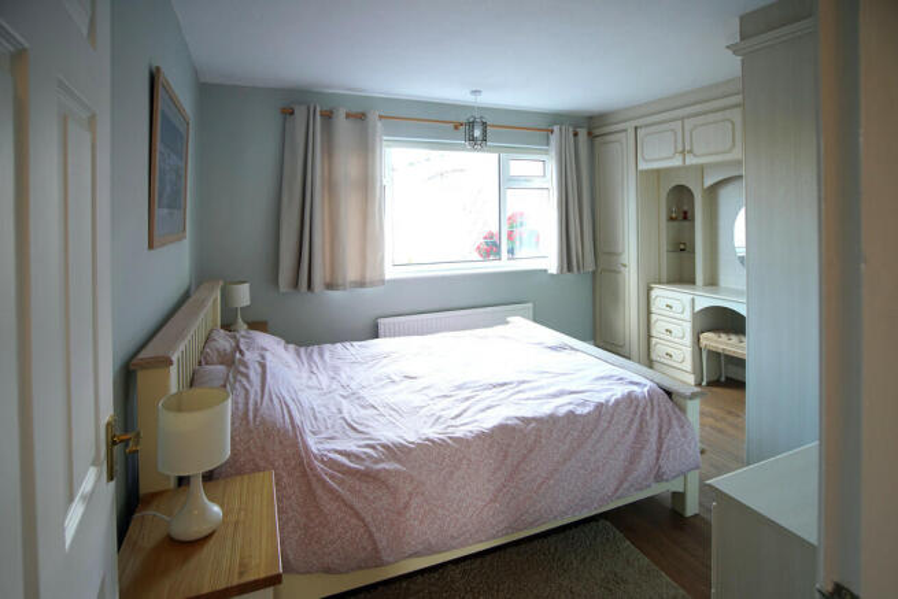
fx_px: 399
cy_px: 300
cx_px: 449
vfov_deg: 73.8
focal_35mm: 16
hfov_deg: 96.7
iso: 640
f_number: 5.6
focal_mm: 16
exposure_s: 1/30
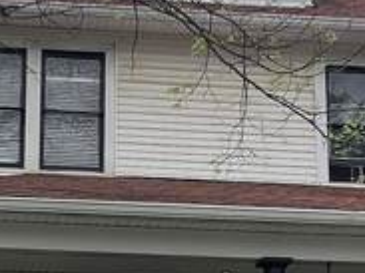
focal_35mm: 91
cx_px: 48
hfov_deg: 21.2
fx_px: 959
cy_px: 311
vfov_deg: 15.7
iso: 32
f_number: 1.8
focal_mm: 1.57
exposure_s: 1/490
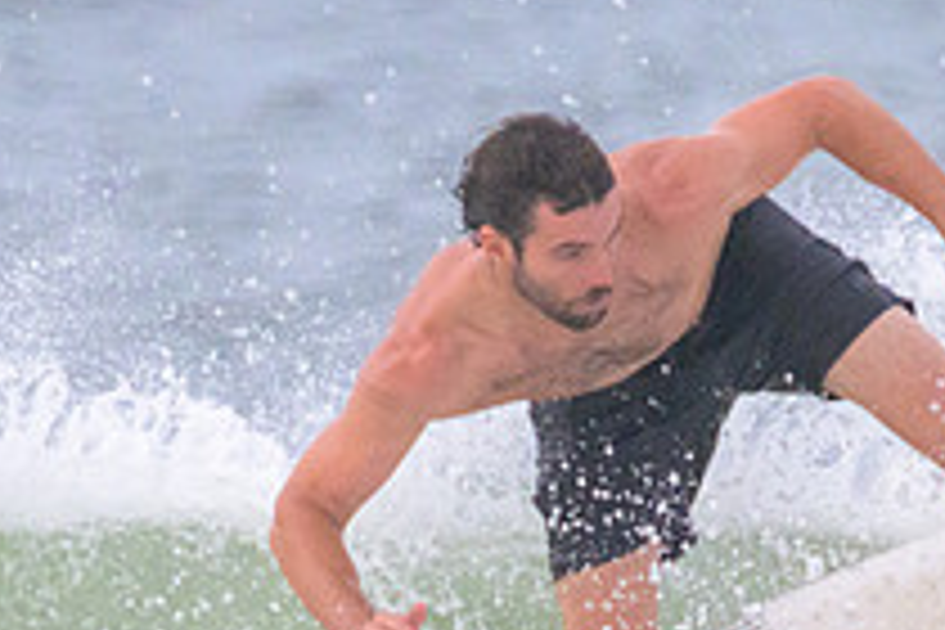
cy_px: 574
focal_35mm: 2728
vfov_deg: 0.5
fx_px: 71604
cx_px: 652
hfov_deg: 0.8
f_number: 11
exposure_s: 1/3200
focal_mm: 800
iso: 3200
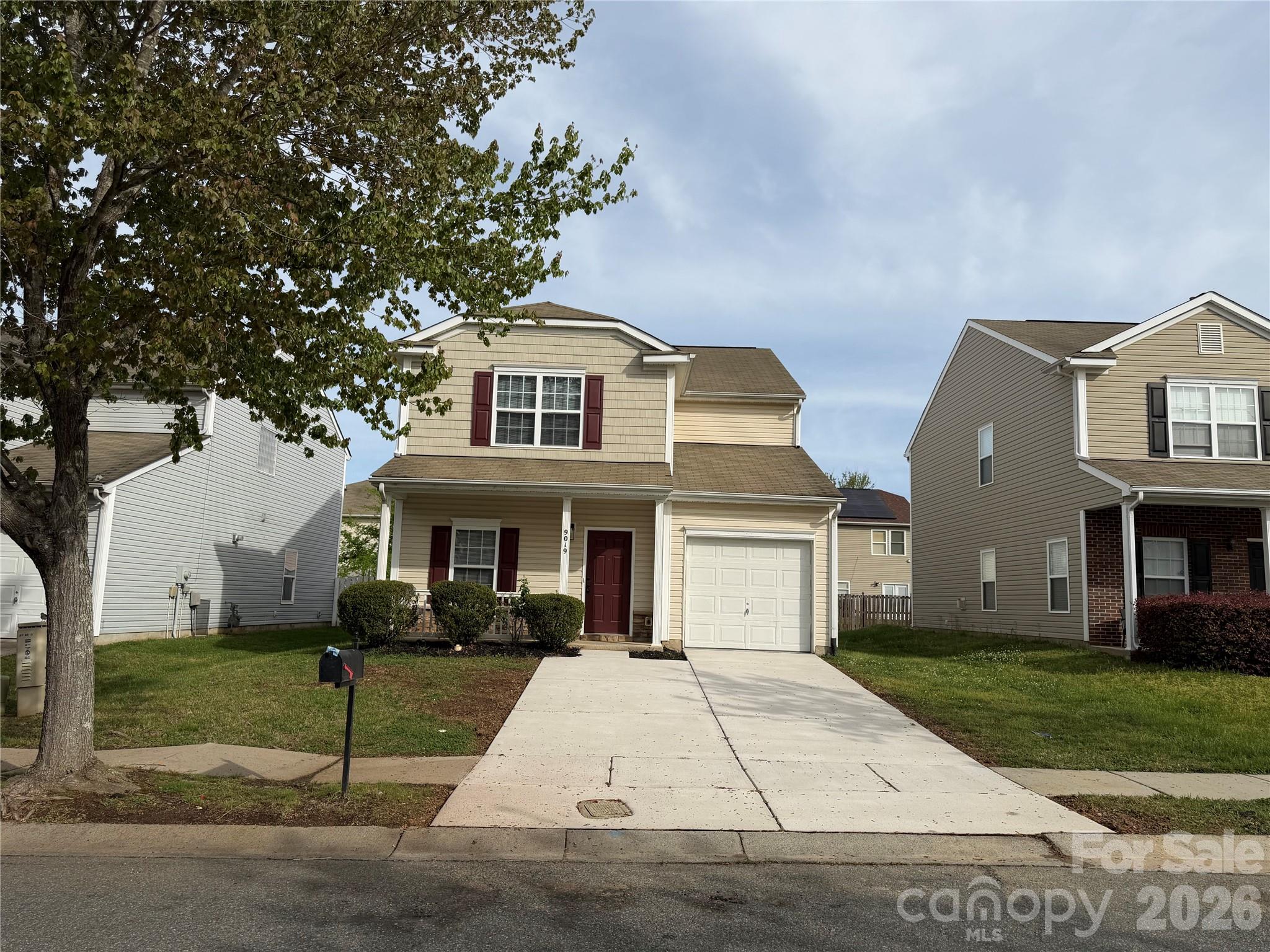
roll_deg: -0.6
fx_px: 881
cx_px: 635
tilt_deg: +7.8
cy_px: 476
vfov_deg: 56.8
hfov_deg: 71.6
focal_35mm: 24
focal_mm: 6.76
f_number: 1.78
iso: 80
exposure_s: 1/5714
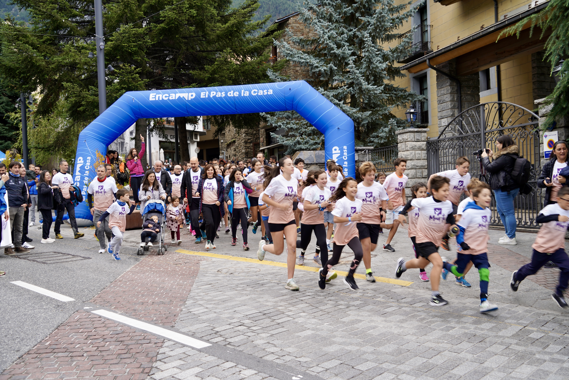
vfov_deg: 41.1
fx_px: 506
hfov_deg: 58.7
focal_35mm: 32
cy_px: 190
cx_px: 284
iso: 100
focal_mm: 32
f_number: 4.5
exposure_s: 1/125
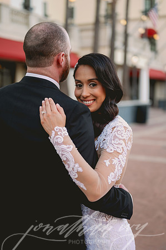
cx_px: 83
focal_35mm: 50
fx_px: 347
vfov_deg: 39.6
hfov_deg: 26.9
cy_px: 125
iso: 50
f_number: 2
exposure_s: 1/125
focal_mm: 50
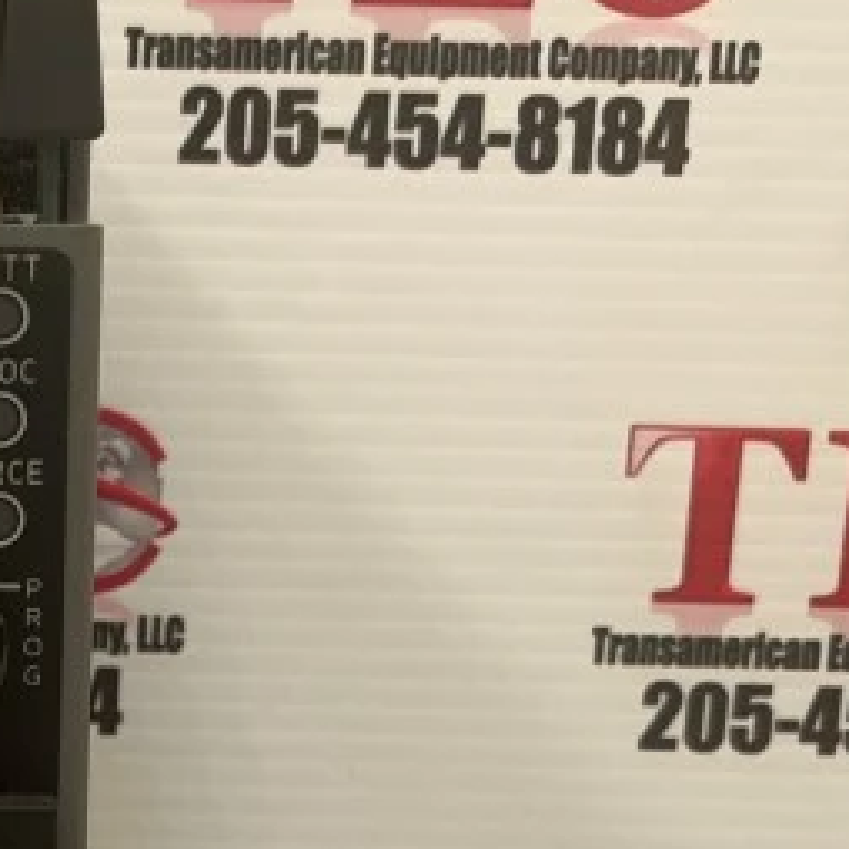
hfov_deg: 19.0
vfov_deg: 19.2
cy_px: 913
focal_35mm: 87
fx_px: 2414
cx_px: -117
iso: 125
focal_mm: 5.1
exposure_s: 1/101
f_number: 1.6
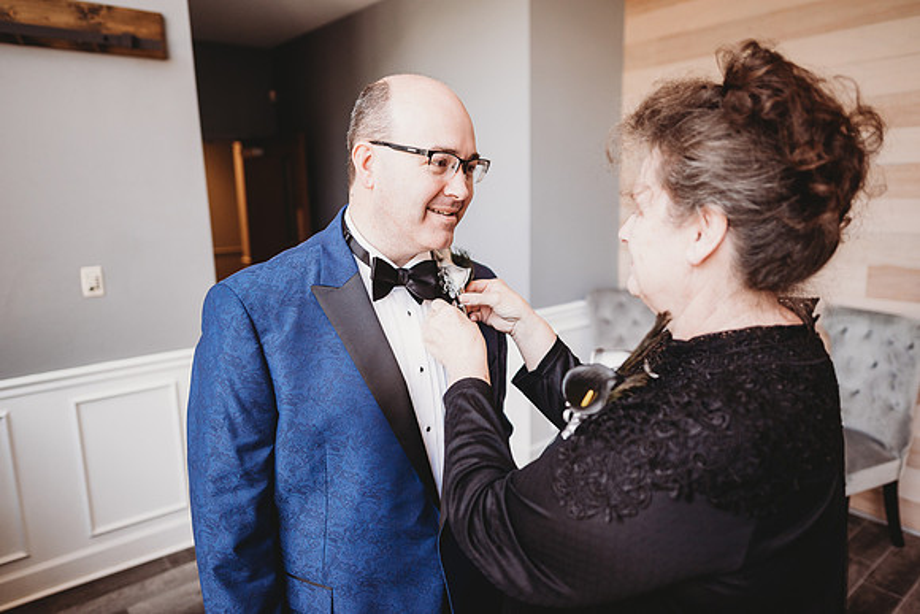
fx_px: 613
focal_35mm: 24
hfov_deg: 73.7
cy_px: 307
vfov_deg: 53.2
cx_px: 460
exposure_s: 1/320
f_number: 1.8
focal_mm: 24
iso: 400
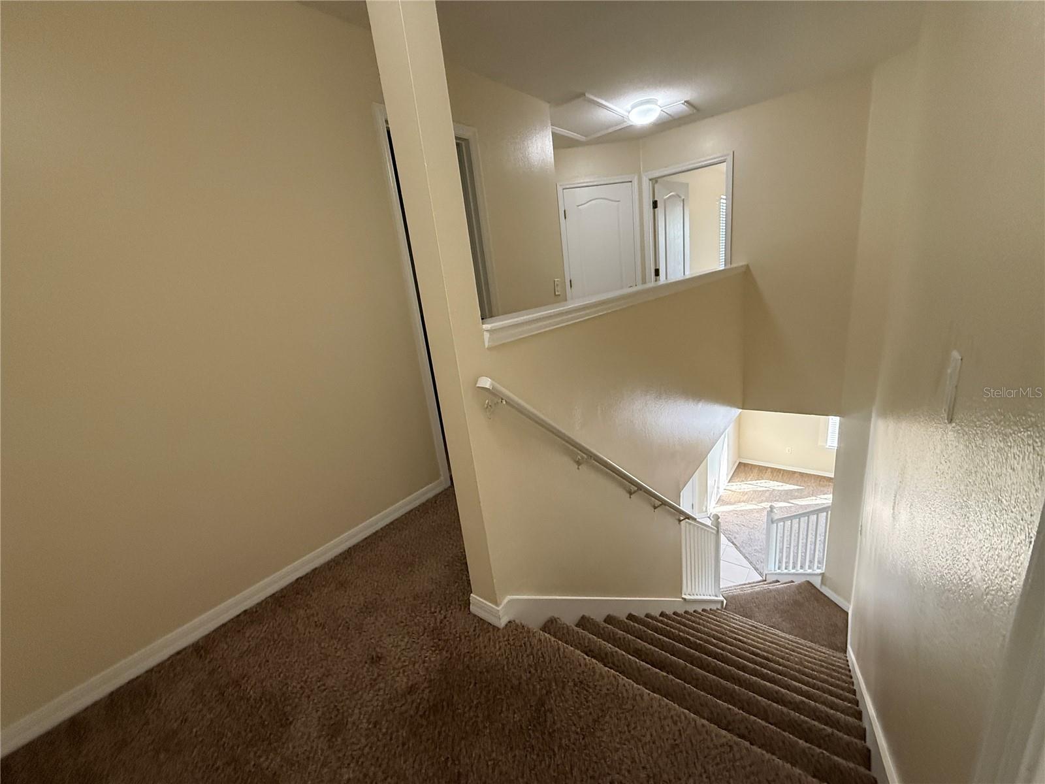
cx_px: 522
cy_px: 392
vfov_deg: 85.7
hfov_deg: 102.1
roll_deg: +7.4
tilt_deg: -15.8
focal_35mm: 14
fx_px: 423
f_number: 2.2
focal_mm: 2.22
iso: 500
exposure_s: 1/120
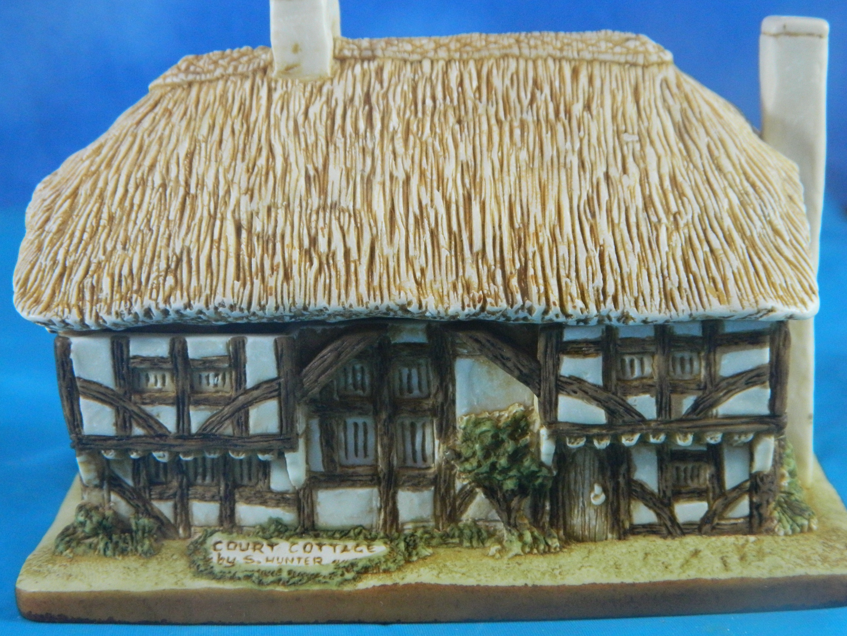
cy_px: 318
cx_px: 424
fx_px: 1713
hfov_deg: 27.8
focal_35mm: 70
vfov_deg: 21.0
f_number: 4
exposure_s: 1/30
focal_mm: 12.6
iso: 400
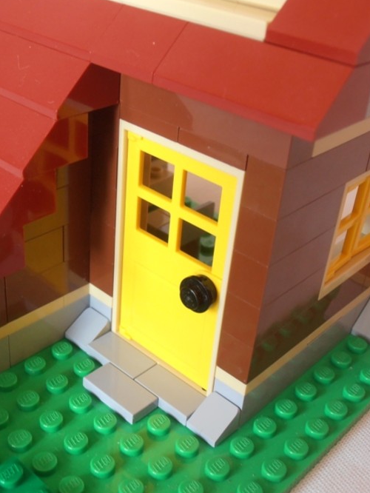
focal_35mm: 50
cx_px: 155
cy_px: 245
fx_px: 712
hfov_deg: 29.1
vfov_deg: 38.2
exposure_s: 1/20
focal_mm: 6.61
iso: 125
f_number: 3.9
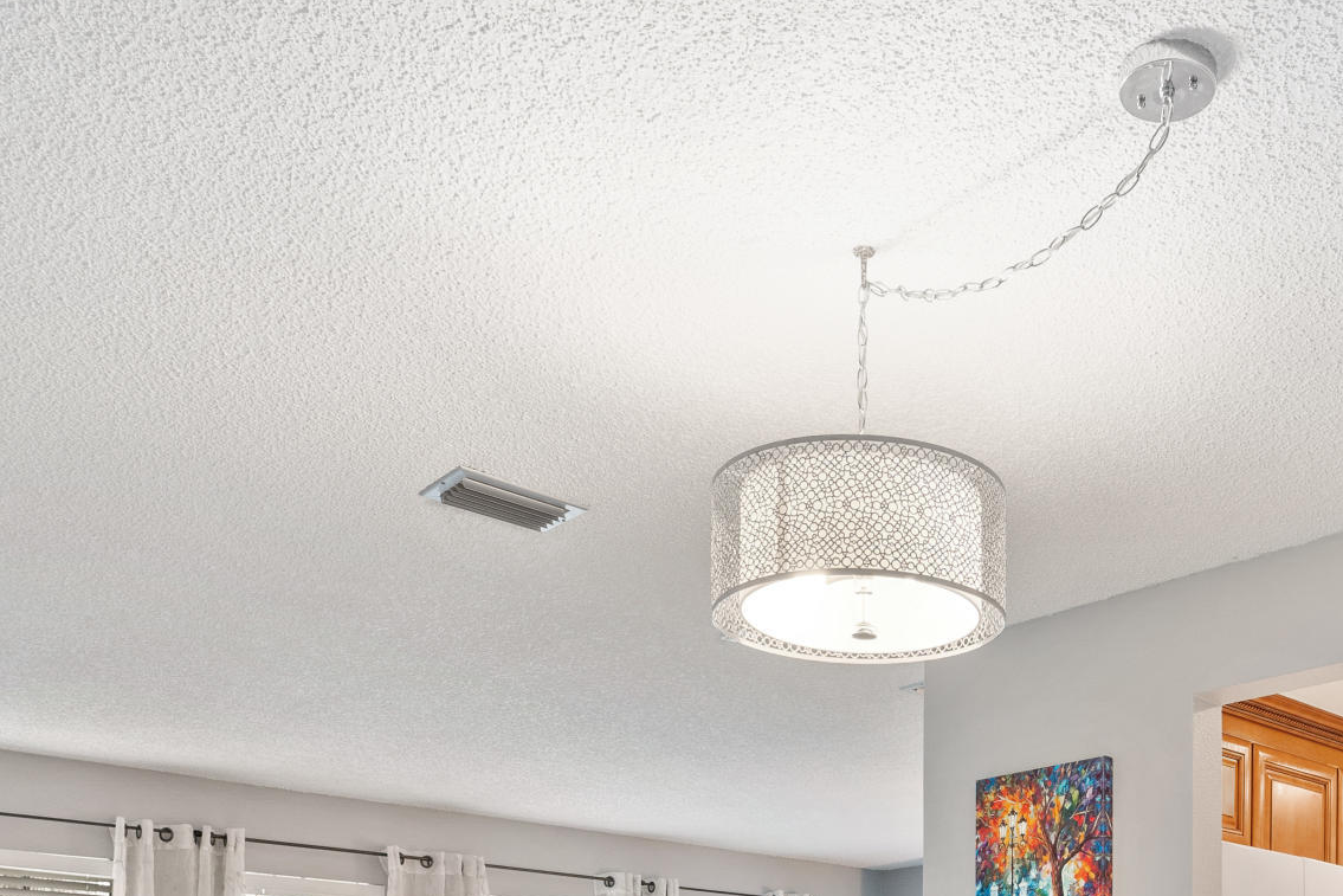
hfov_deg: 48.4
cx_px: 980
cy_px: 1102
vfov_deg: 29.3
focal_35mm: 39
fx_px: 1440
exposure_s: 2
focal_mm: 14.6
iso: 100
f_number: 8
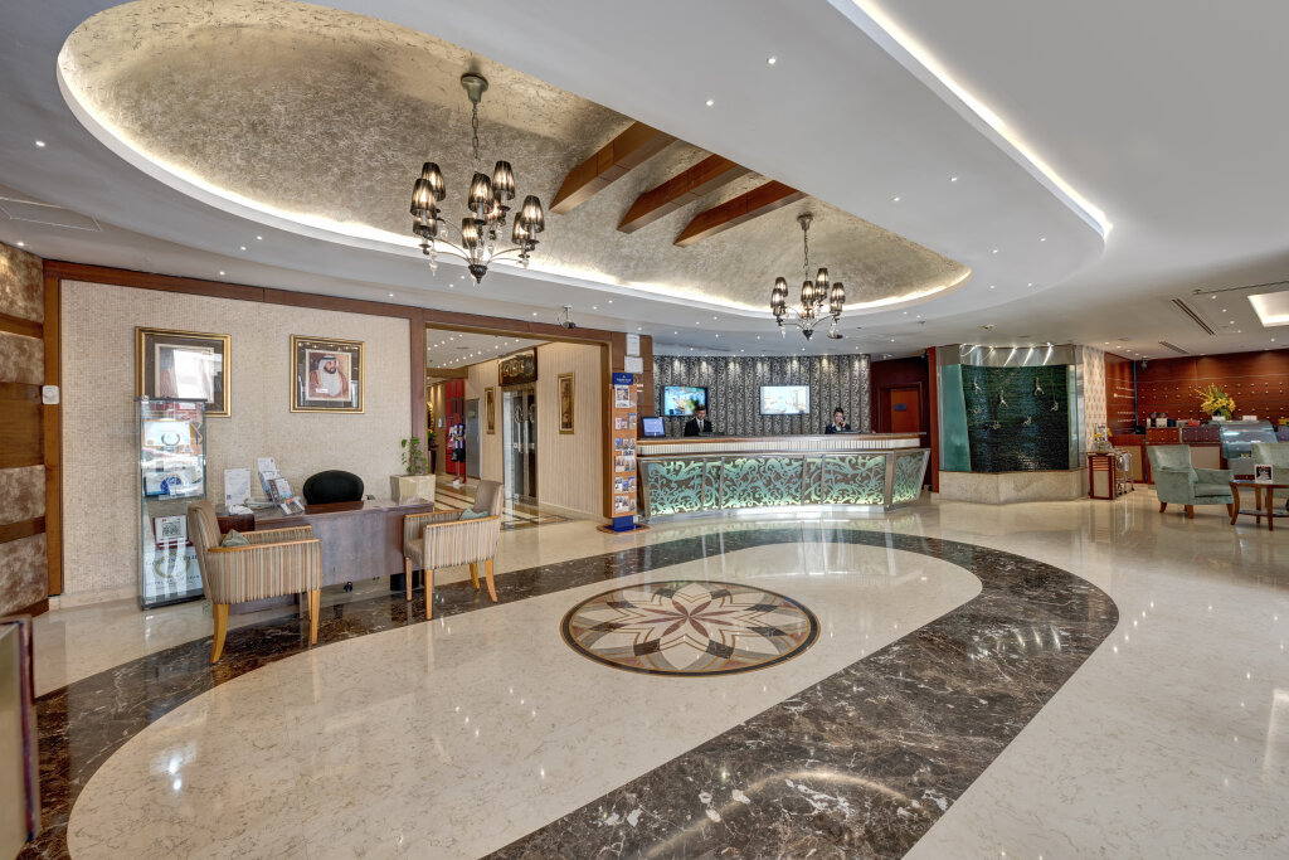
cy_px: 430
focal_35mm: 14
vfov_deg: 81.2
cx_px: 644
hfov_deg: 104.2
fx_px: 501
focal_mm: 14
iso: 100
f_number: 8
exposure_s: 1/2.5
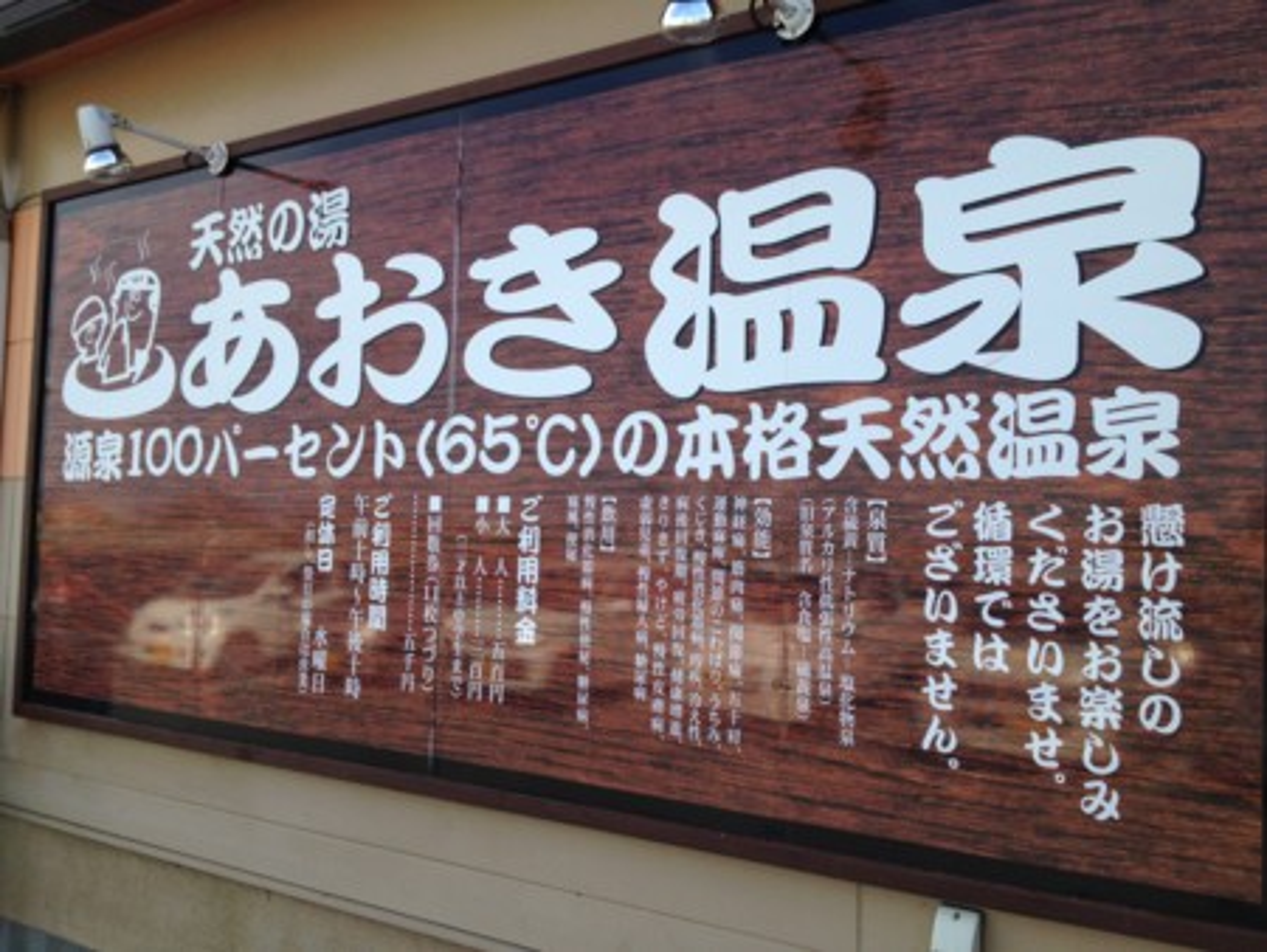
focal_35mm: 35
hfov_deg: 52.6
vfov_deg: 40.7
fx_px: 1282
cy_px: 476
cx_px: 634
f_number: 2.4
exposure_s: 1/681
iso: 50
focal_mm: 4.28
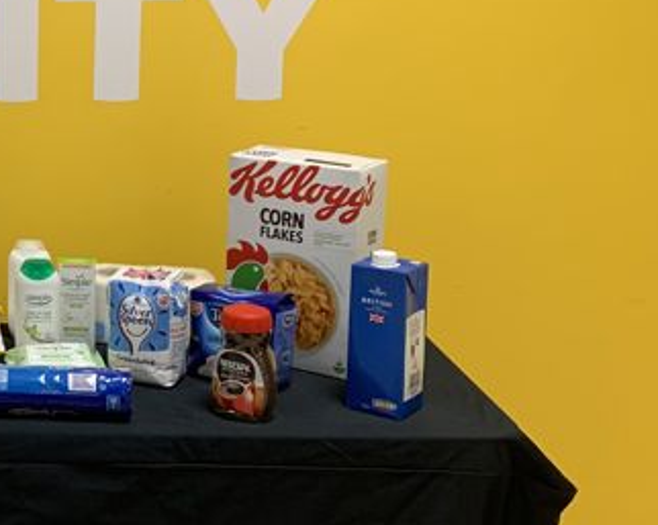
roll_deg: +1.3
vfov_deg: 21.4
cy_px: 169
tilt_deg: -12.8
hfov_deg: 24.1
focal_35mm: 71
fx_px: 1381
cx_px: -151
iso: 100
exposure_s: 1/50
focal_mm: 4.25
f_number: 1.8
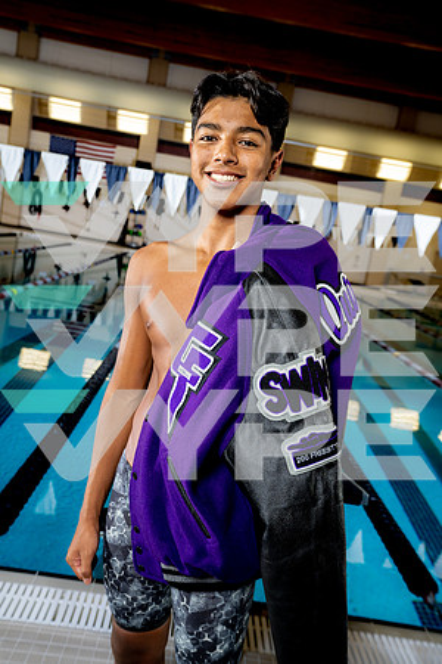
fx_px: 626
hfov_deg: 38.9
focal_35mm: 34
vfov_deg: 55.8
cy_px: 332
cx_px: 221
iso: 320
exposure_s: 1/250
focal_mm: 34
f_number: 5.6
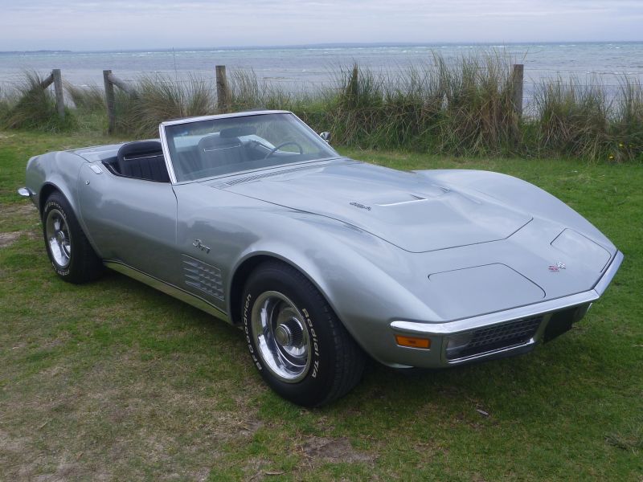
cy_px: 241
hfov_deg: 50.1
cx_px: 322
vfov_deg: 38.7
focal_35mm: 37
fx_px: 687
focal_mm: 4.9
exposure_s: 1/800
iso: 80
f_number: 3.3
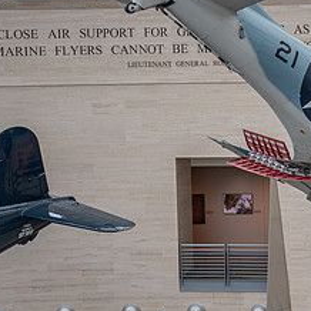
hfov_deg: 15.0
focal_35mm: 113
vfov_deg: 15.4
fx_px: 1149
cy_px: 123
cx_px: 351
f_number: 3.2
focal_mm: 32
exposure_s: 1/100
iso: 110
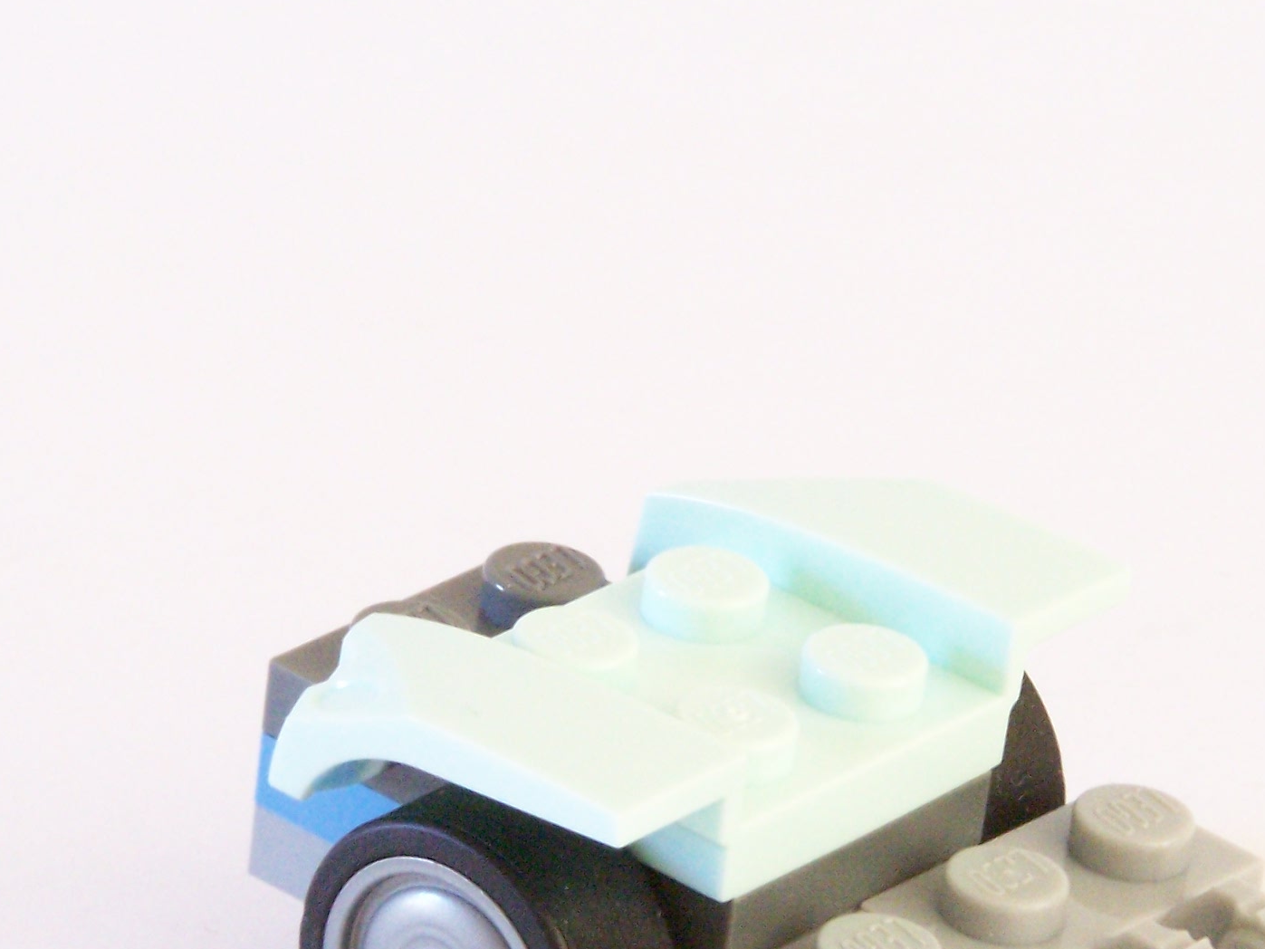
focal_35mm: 236
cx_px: 785
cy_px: 649
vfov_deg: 6.3
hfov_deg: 8.4
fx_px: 8625
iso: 400
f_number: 8
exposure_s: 1/8
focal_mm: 21.2
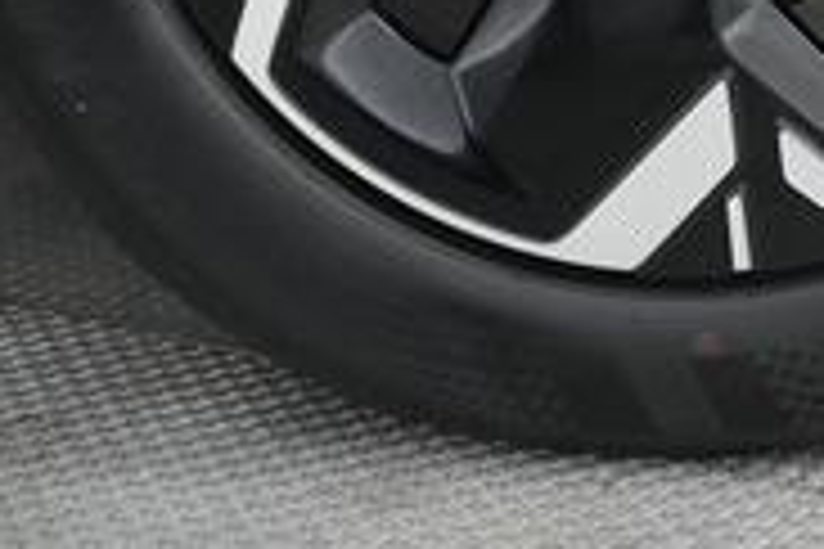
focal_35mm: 91
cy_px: -292
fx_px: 2083
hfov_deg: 22.0
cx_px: 702
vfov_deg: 14.0
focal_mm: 26
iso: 4000
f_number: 2.8
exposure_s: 1/160
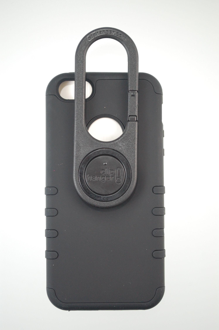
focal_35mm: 82
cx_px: 110
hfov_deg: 16.5
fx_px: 756
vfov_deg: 24.7
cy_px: 165
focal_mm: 55
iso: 800
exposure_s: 1/30
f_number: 5.6
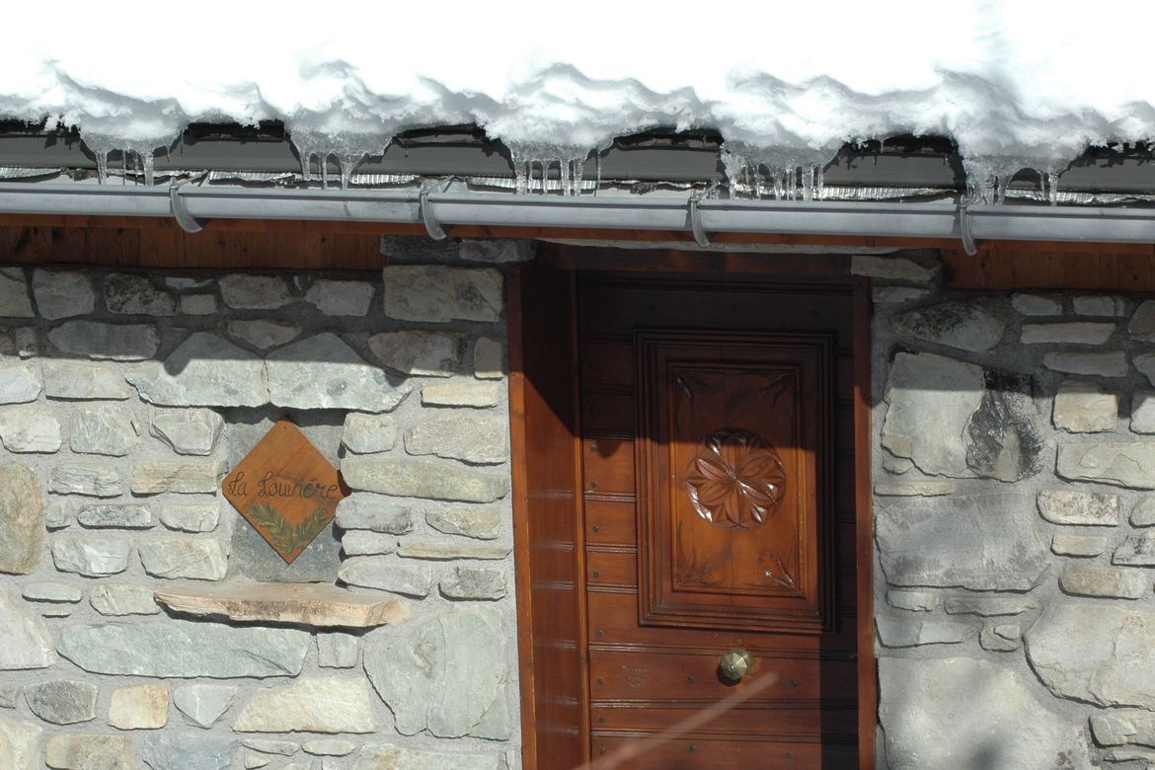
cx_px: 578
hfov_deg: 19.5
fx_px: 3368
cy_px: 385
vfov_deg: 13.0
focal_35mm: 105
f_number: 10
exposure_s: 1/400
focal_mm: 70
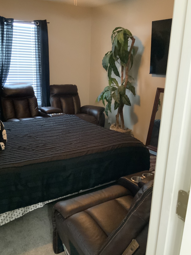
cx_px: 83
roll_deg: -1.3
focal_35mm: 35
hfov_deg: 40.6
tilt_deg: -15.1
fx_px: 257
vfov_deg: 52.6
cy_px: 131
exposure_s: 1/30
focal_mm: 3
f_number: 1.8
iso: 500
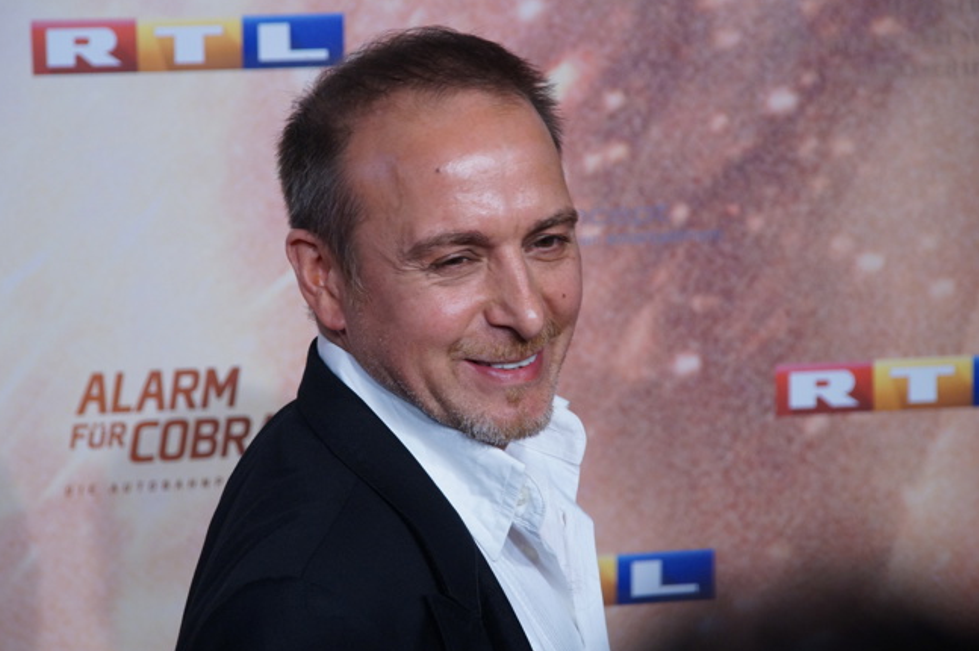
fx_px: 5216
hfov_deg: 10.7
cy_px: 314
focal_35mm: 192
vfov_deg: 7.1
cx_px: 466
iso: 800
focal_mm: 120
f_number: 5.6
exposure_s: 1/200
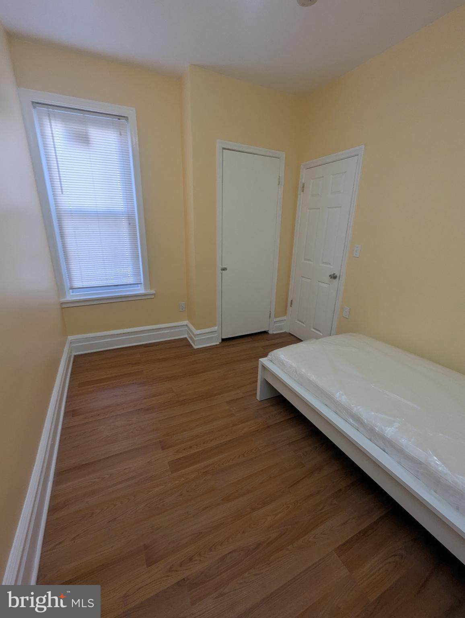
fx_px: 232
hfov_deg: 90.0
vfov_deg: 106.1
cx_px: 232
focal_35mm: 13
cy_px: 309
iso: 45
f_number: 2.2
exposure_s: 1/25.3
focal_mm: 1.95
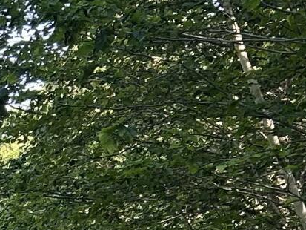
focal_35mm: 189
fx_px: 1671
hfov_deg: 9.8
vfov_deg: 7.5
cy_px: 465
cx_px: -293
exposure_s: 1/170
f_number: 1.5
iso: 40
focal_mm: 5.7
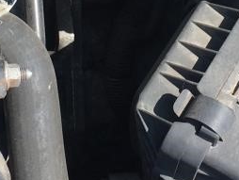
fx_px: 1009
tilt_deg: -52.0
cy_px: -80
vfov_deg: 9.9
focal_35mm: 146
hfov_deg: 13.5
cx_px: 122
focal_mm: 4.15
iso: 32
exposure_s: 1/838
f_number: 2.2
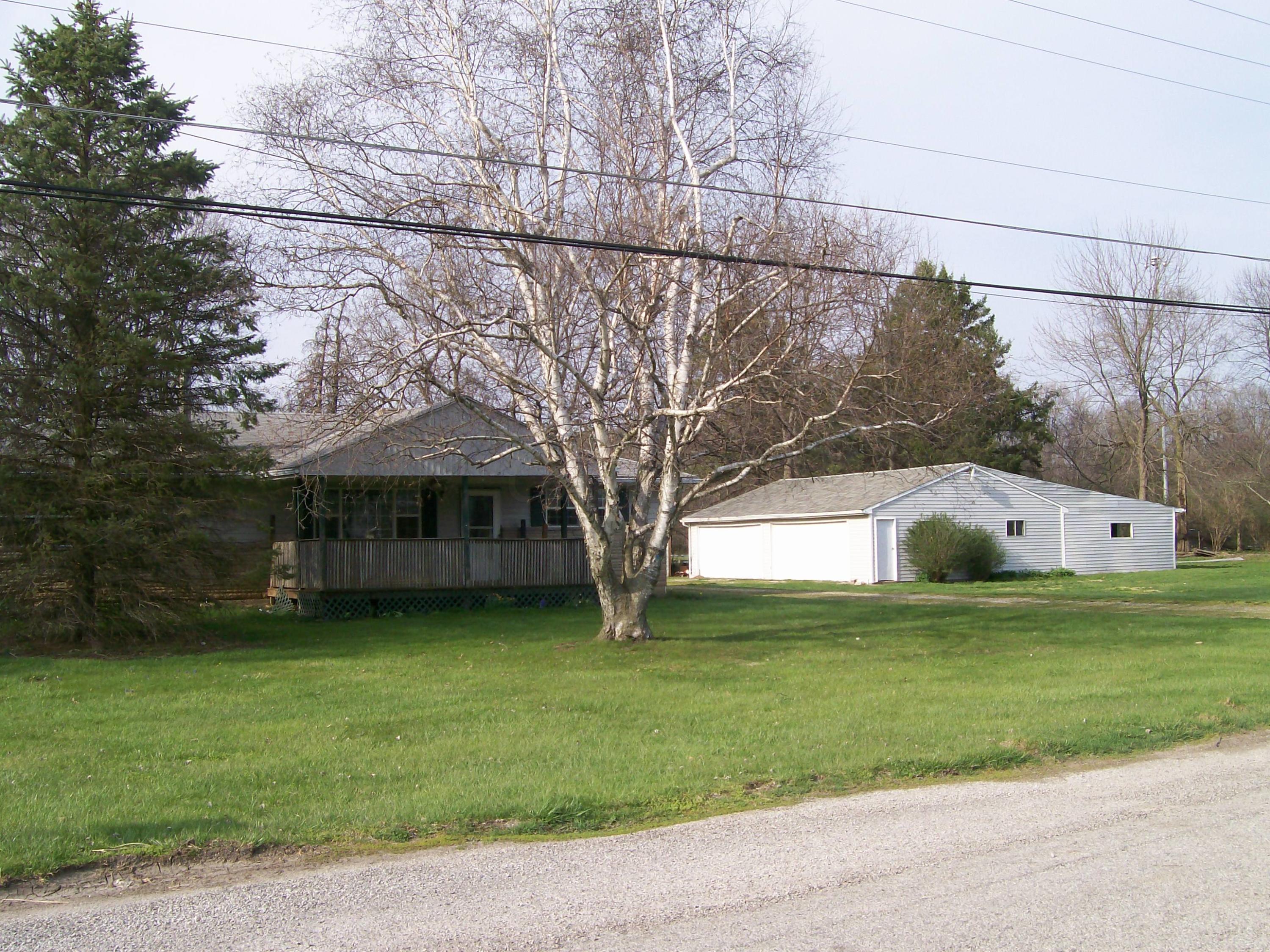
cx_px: 635
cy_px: 476
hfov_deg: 51.4
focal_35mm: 36
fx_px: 1321
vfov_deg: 39.7
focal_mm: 6
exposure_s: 1/374
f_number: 4.8
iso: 80
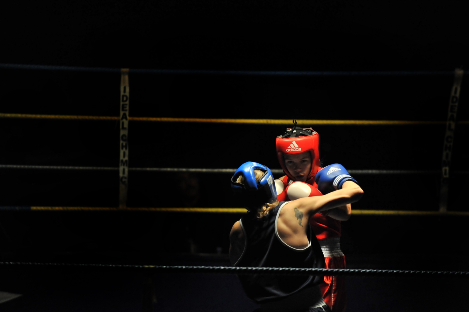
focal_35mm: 200
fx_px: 2603
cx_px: 234
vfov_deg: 6.9
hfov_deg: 10.3
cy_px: 156
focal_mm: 200
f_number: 2.8
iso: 3200
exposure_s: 1/1250
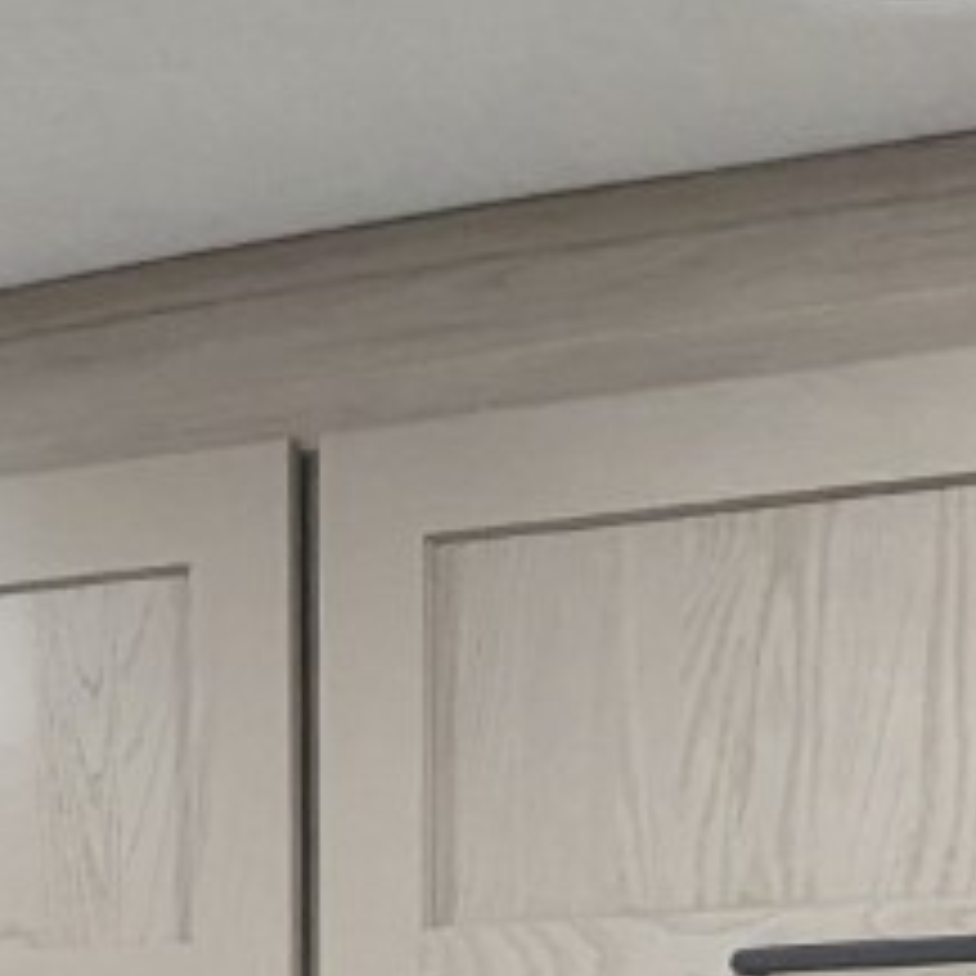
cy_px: 1588
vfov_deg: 16.8
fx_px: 2903
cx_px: 182
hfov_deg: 18.9
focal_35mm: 91
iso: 363
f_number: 2.2
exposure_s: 1/90.7
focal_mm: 2.35
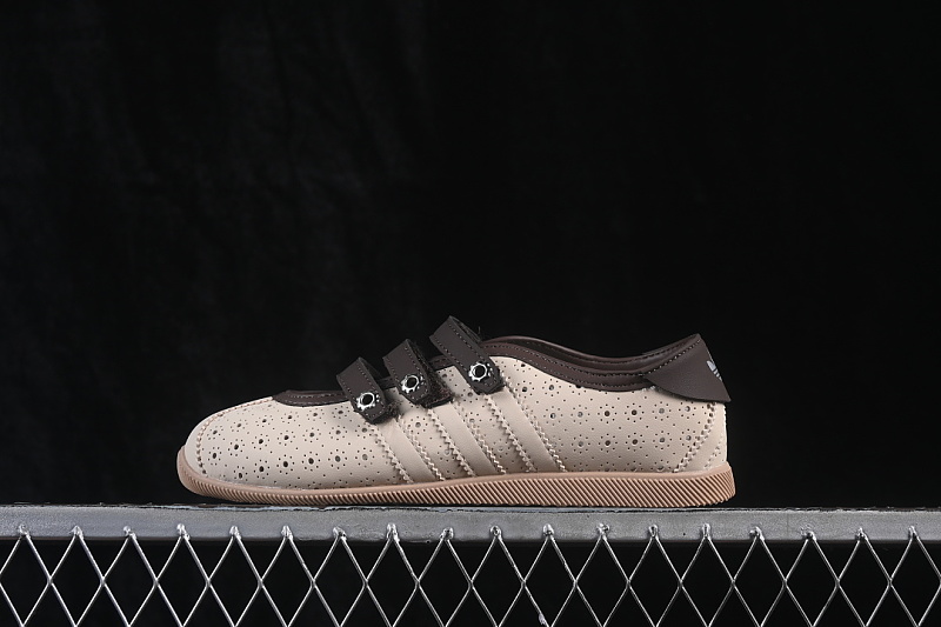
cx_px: 470
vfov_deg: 18.2
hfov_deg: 27.0
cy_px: 314
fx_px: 1960
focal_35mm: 75
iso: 160
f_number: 8
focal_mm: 50
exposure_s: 1/80
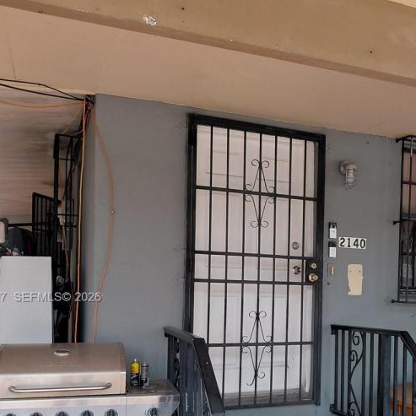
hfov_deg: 37.4
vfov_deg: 38.4
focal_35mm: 43
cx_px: 348
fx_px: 585
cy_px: 298
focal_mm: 4.69
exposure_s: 1/480
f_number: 1.8
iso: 50
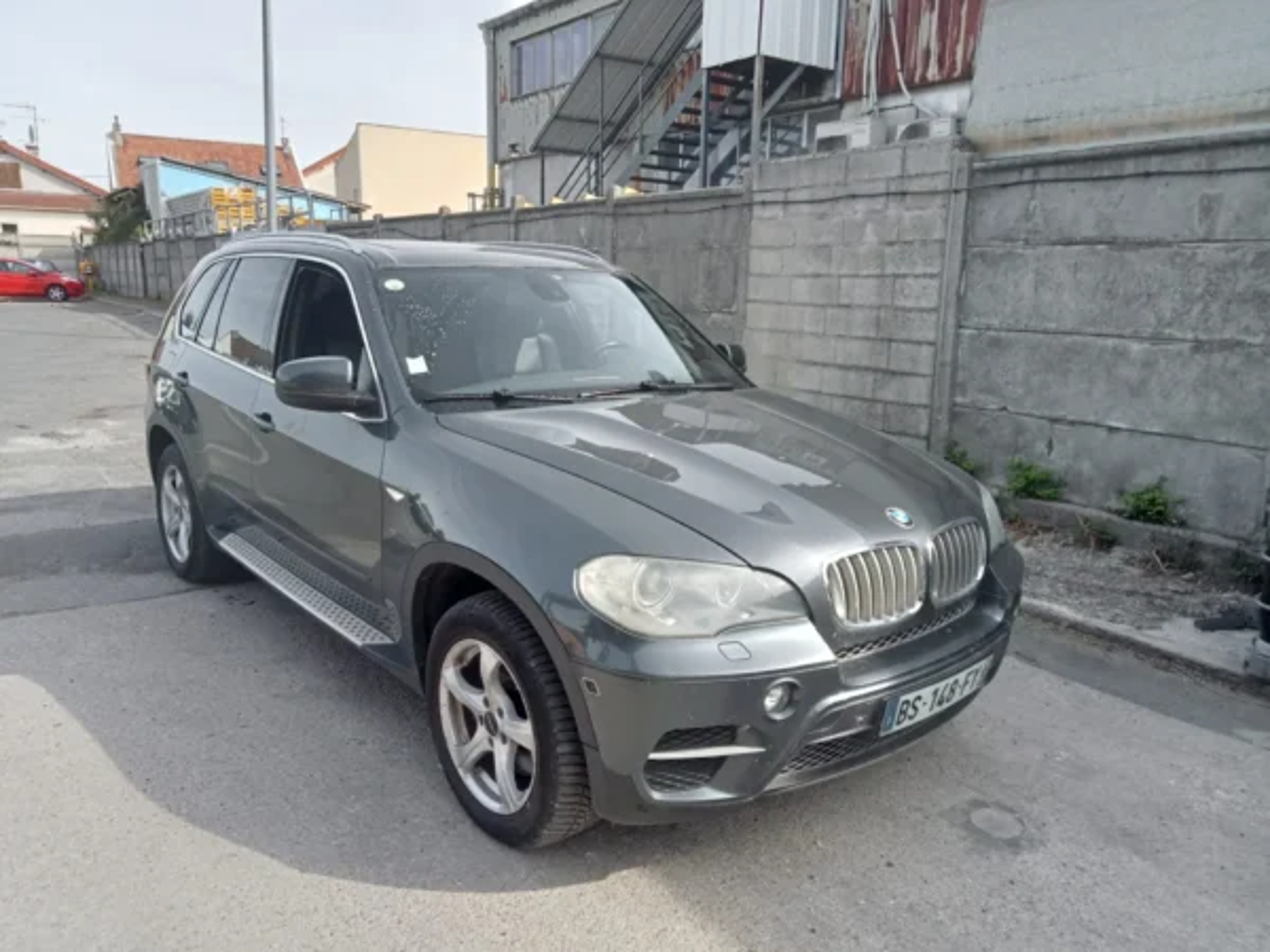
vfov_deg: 49.7
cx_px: 635
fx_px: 1027
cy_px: 476
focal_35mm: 28
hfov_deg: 63.4
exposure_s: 1/439
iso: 100
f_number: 2.2
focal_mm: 3.46
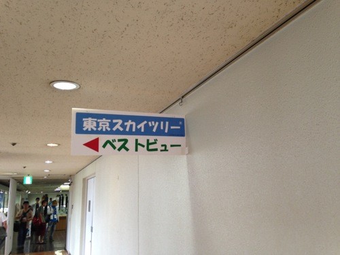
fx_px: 324
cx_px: 170
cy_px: 128
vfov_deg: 42.9
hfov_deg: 55.4
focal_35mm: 33
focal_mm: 4.13
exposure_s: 1/20
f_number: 2.4
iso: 50
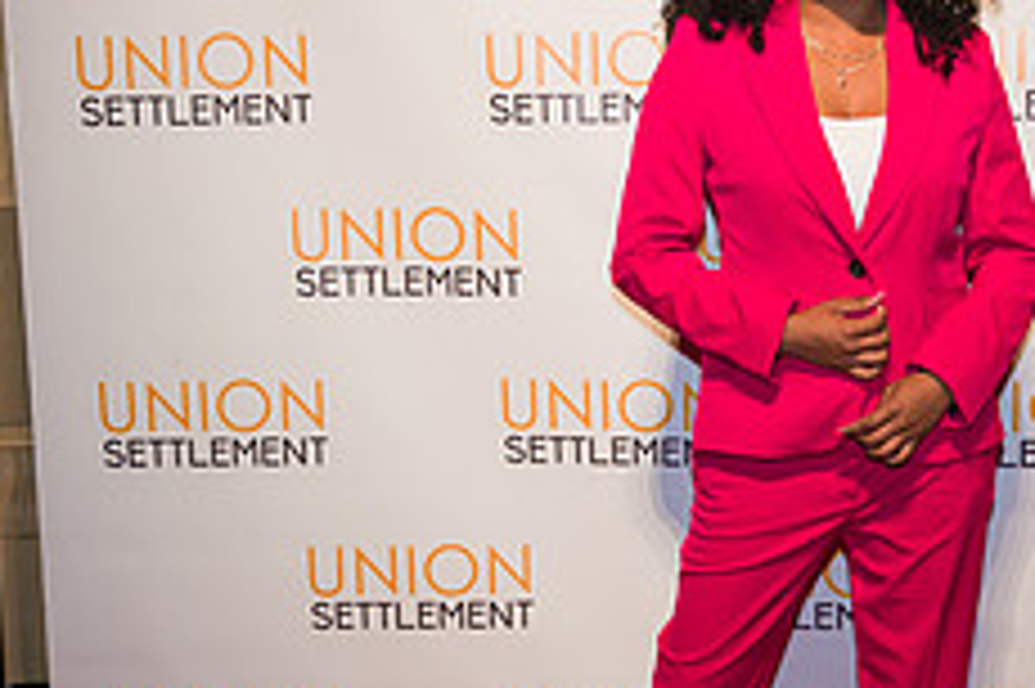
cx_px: 720
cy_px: 328
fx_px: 2097
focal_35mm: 73
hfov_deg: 27.5
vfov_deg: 18.6
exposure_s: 1/200
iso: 1000
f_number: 4
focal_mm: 29
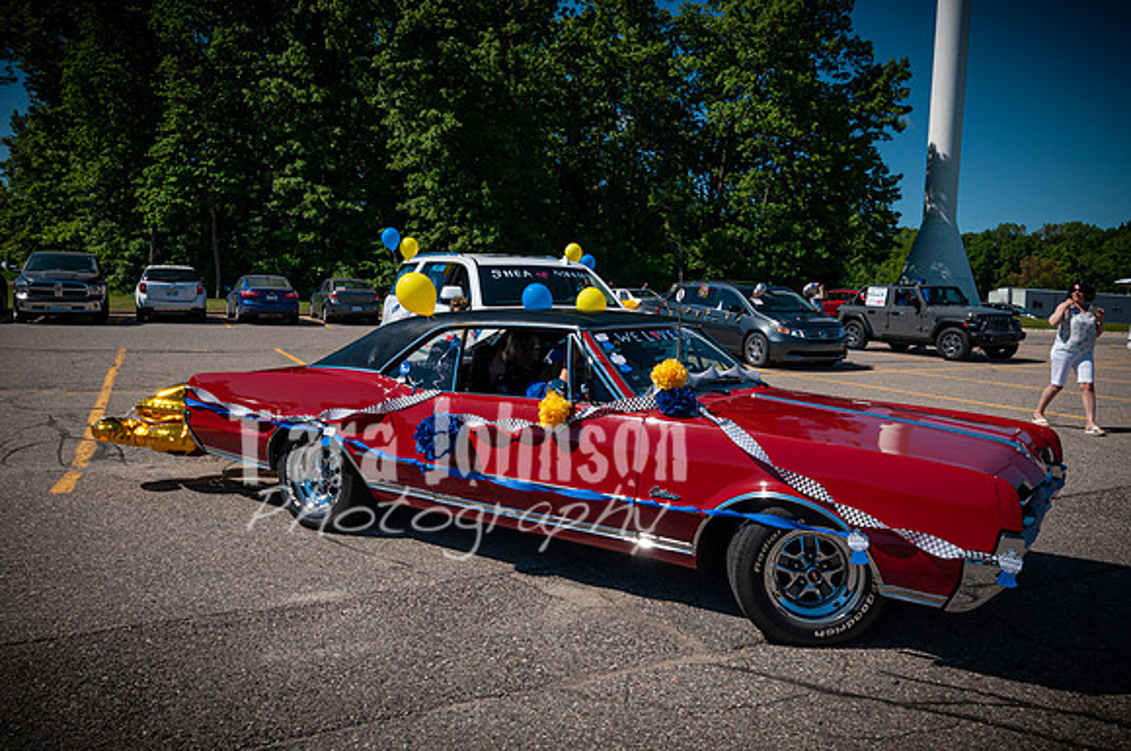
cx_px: 596
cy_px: 355
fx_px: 843
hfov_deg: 67.7
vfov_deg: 48.0
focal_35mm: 27
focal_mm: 17
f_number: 11
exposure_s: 1/500
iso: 200
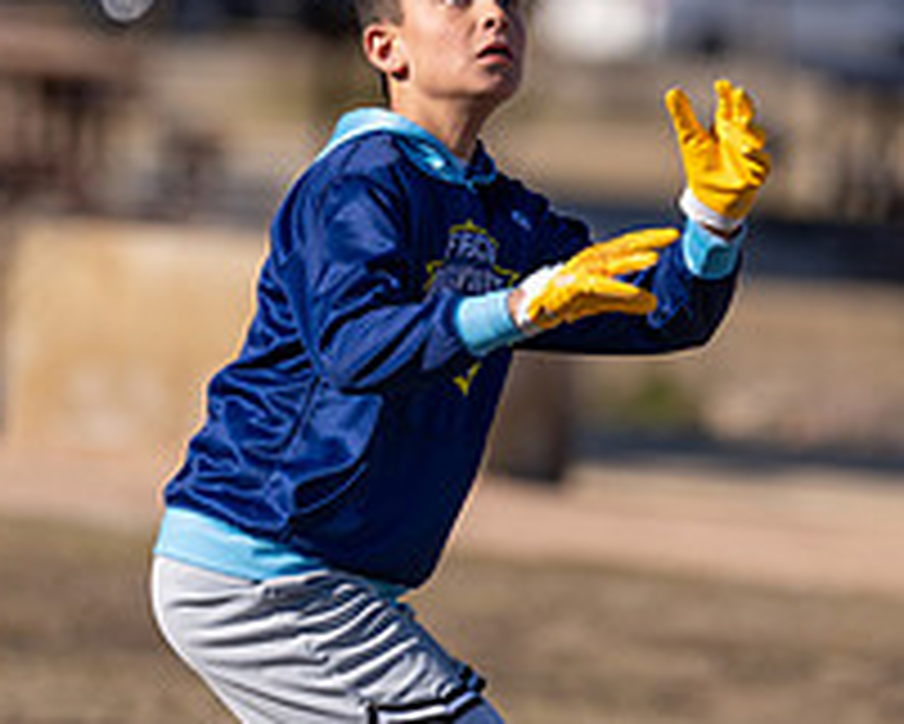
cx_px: 522
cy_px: 232
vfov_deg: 2.9
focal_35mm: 542
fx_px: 14508
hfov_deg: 3.6
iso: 100
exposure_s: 1/2500
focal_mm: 200
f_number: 2.8
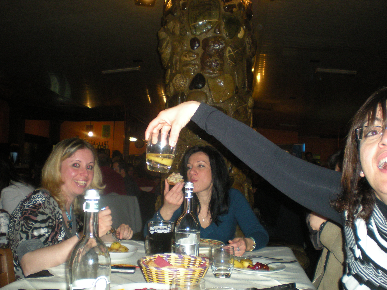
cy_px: 145
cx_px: 194
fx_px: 425
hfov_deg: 49.0
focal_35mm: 38
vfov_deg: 37.7
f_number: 3.1
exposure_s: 1/60
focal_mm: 6.3
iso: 223
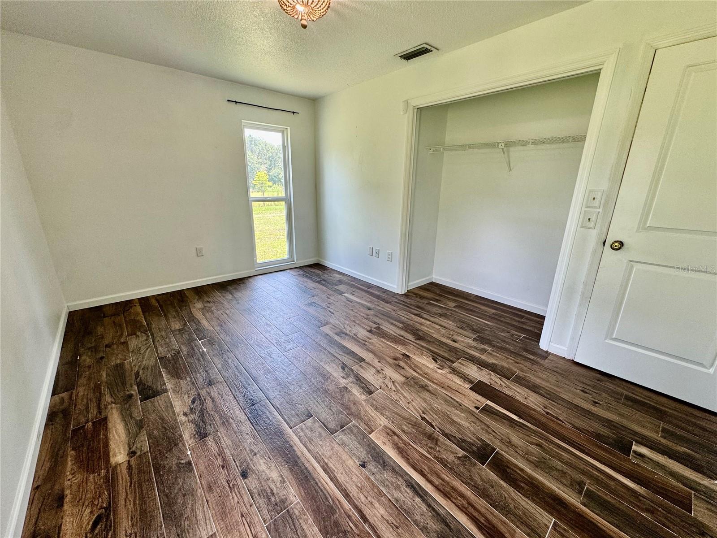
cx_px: 358
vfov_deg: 85.7
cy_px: 269
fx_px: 290
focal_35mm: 14
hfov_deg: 102.1
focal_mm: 2.22
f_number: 2.2
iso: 100
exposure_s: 1/120
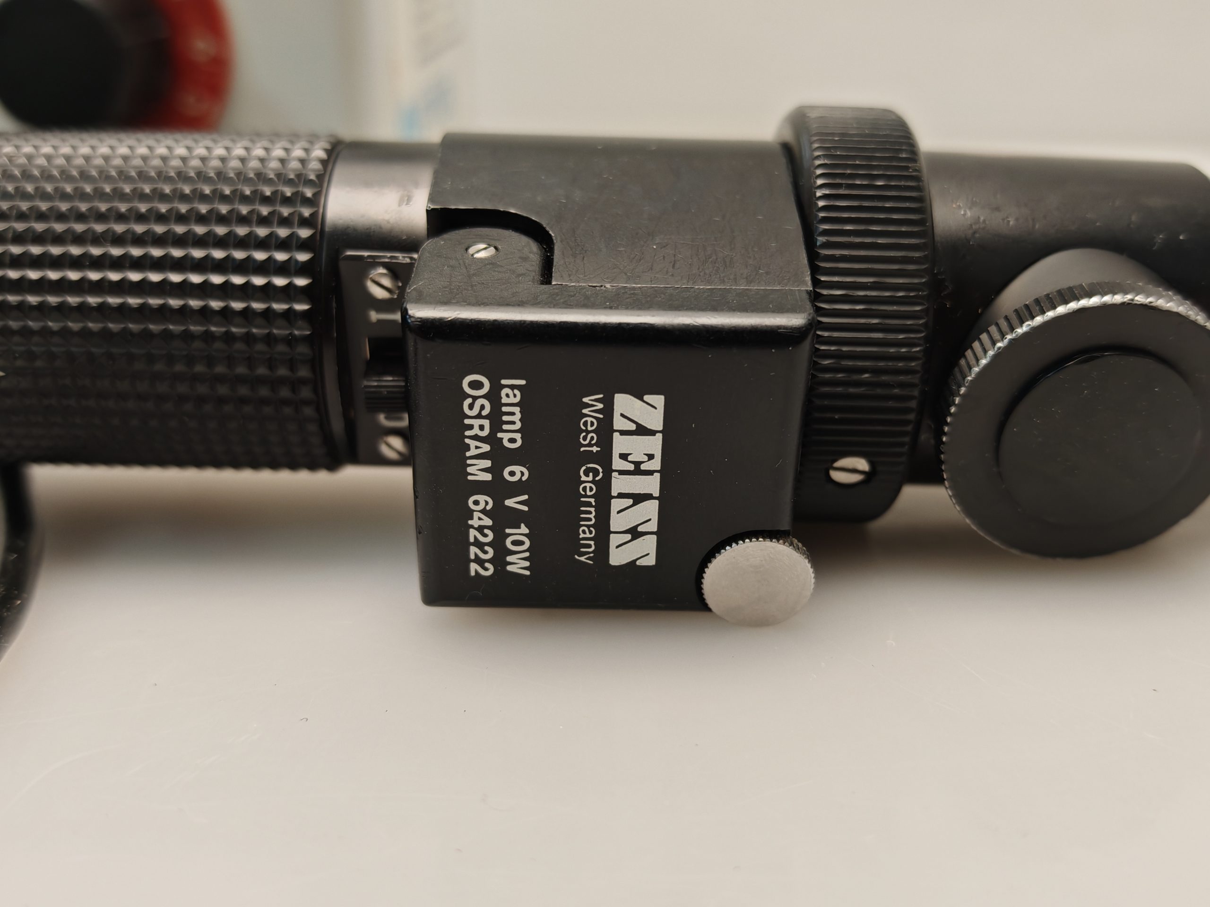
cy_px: 454
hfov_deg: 54.0
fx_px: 1188
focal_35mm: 34
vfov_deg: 41.8
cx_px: 605
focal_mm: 6.83
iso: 160
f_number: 2
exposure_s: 1/100
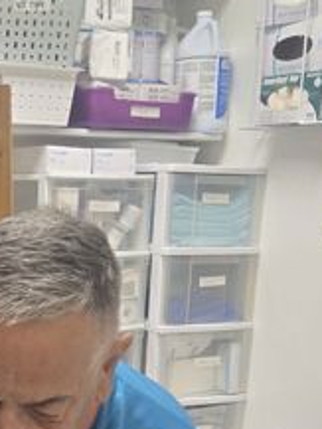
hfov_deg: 20.3
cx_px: 24
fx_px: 880
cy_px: 457
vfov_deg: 25.6
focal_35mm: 71
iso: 400
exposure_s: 1/120
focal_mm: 5.4
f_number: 1.8
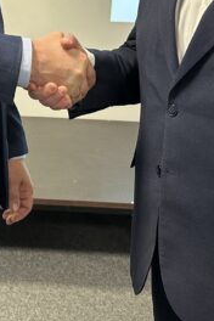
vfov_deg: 27.6
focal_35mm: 70
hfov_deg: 19.0
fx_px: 624
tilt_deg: -3.7
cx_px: 13
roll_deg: -1.1
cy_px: 19
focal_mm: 6.86
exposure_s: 1/60
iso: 200
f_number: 1.78
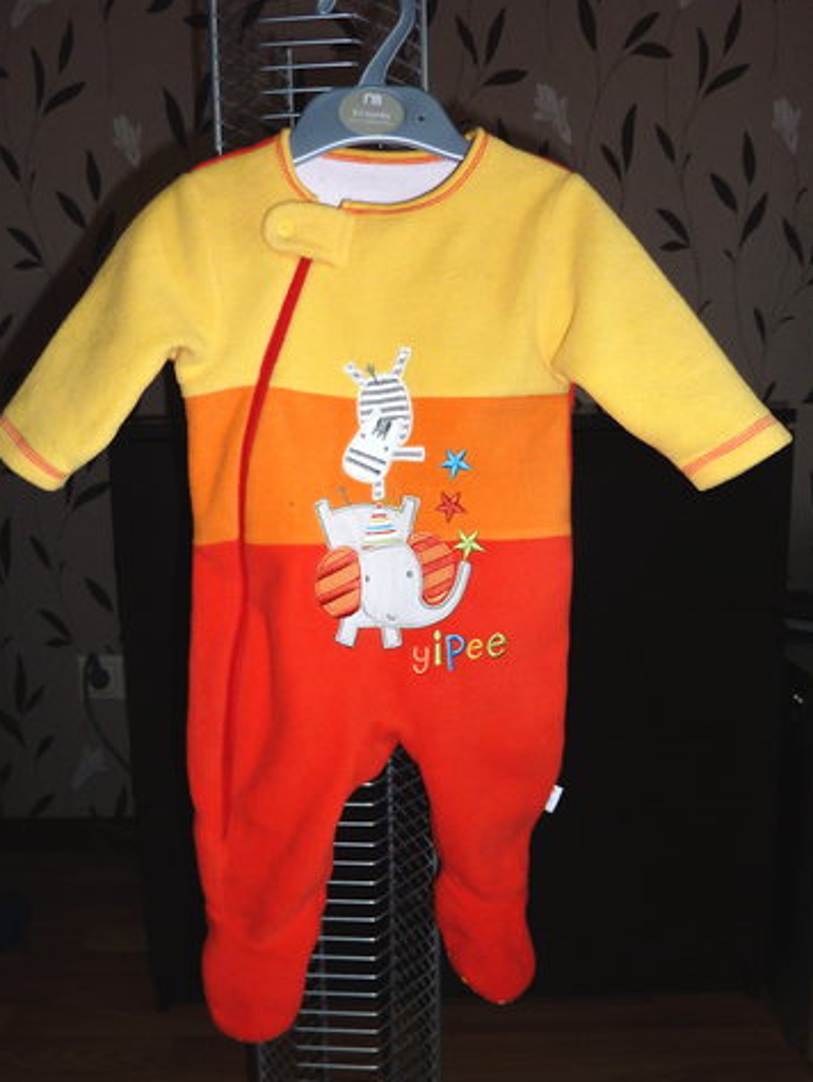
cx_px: 367
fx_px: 907
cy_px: 546
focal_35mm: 29
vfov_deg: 61.6
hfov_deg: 48.2
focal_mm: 4.1
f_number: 3.3
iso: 100
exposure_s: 1/30
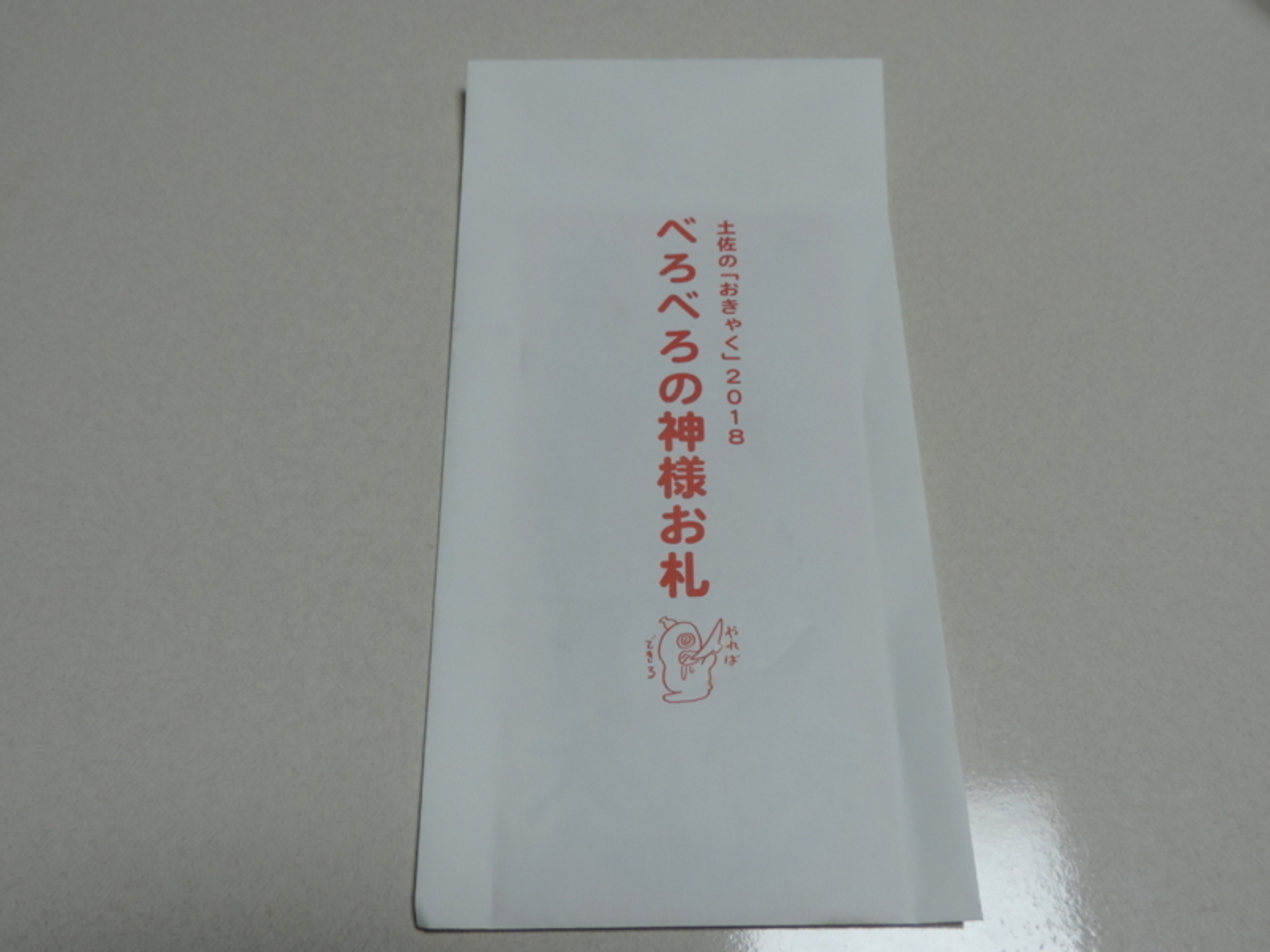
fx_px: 1211
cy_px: 476
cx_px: 635
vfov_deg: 42.9
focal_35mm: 33
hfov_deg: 55.4
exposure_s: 1/50
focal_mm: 5.8
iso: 250
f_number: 3.2
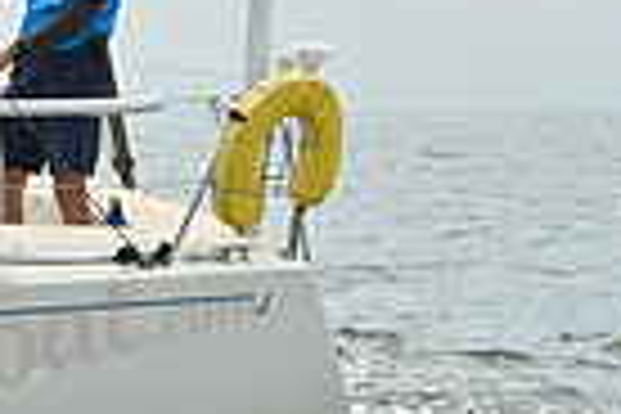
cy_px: 196
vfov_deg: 4.7
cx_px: -603
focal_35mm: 294
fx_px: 5071
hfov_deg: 6.8
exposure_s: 1/1600
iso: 320
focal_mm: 70
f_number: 7.1
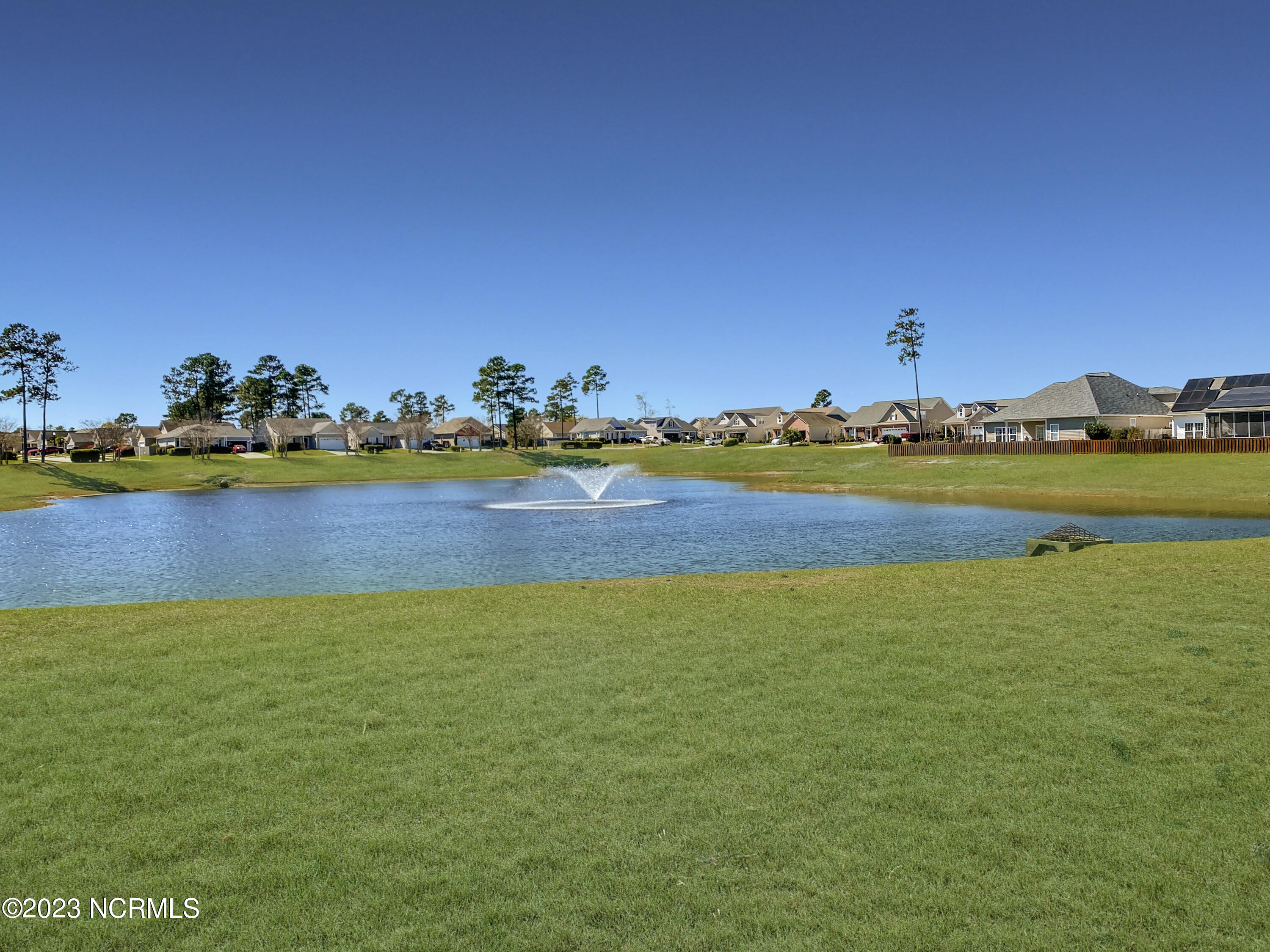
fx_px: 954
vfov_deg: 53.1
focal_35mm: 26
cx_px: 635
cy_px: 476
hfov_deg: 67.3
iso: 32
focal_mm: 4.25
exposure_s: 1/3610
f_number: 1.8
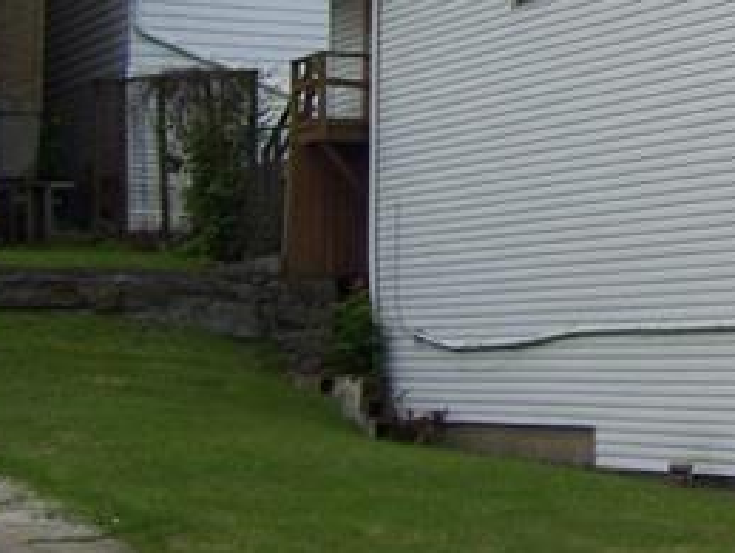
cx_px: 959
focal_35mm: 111
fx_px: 2360
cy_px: -113
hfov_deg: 16.7
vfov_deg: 13.0
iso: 80
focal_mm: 6
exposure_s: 1/500
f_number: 4.8
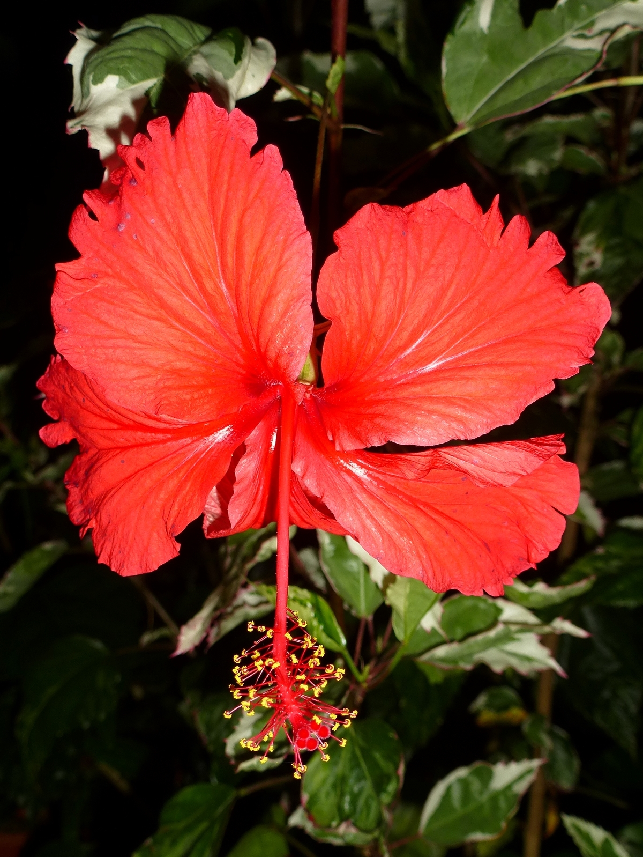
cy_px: 428
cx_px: 322
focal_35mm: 49
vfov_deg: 38.9
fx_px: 1213
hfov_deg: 29.7
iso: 100
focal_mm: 8.7
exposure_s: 1/60
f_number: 4.1
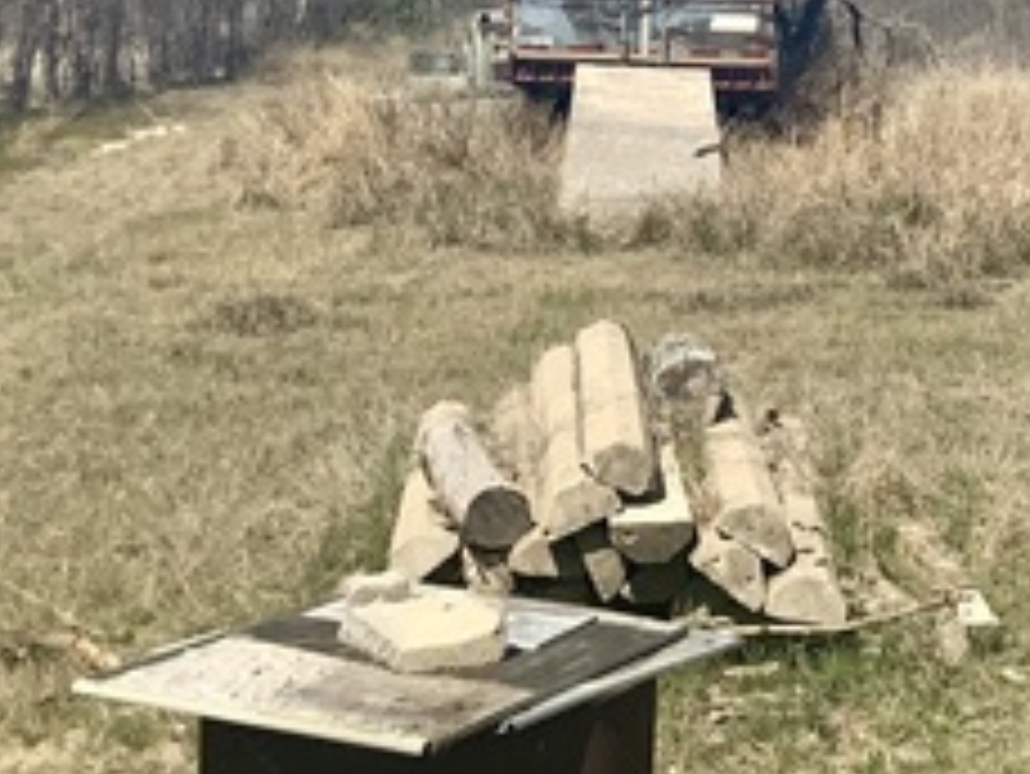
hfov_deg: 23.6
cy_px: -36
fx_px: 2411
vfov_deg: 17.7
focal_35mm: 81
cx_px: 877
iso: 16
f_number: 1.8
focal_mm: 3
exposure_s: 1/2427
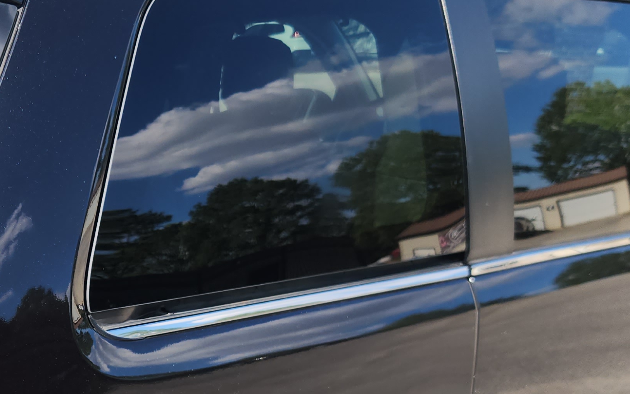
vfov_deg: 20.9
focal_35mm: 60
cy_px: 400
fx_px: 1030
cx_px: 97
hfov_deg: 32.7
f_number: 1.8
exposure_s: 1/763
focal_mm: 5.4
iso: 20
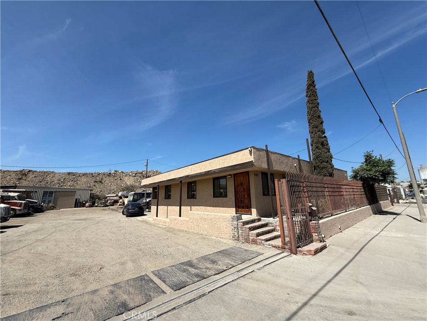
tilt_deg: +12.1
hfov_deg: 102.1
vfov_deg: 85.7
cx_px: 214
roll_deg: +0.9
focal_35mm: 14
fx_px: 173
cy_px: 160
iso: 50
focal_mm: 2.22
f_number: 2.2
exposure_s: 1/2717
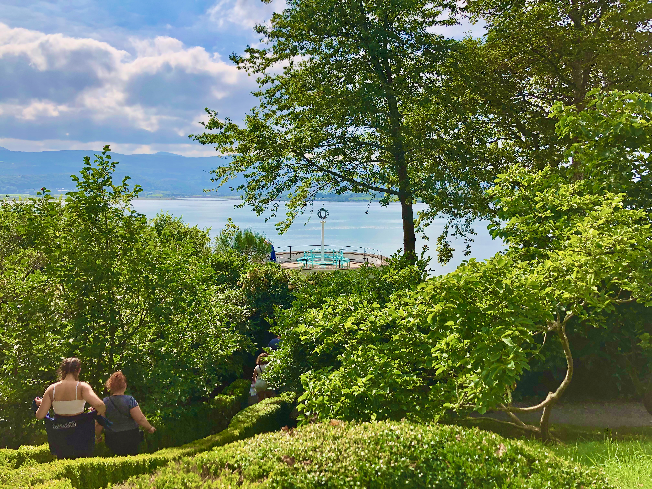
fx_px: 527
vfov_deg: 49.7
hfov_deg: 63.4
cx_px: 326
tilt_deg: -6.0
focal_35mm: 28
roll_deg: -0.3
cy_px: 244
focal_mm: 4
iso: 20
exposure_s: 1/1919
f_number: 1.8
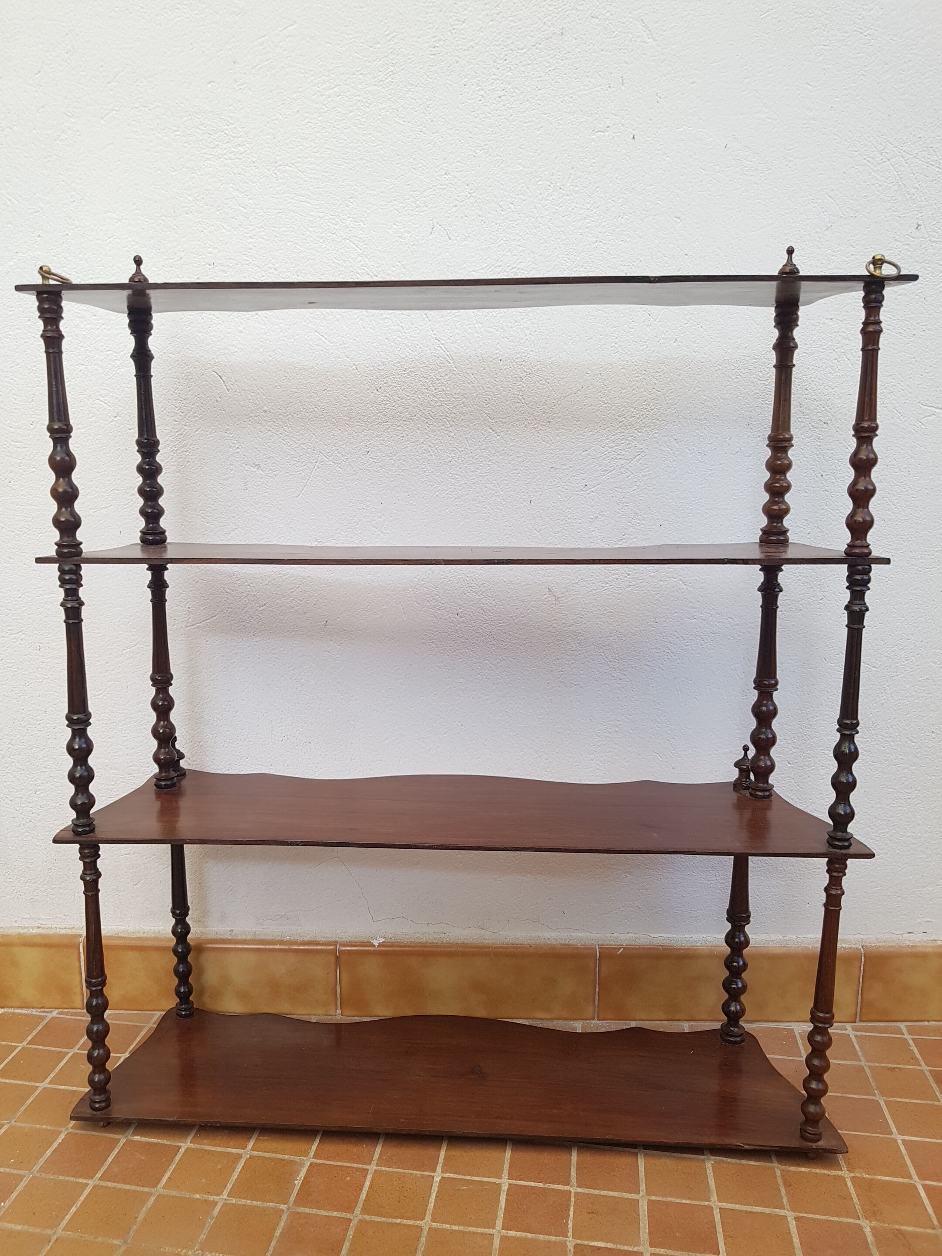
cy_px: 628
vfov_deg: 67.3
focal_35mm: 26
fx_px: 943
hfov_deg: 53.1
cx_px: 471
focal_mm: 4.2
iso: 50
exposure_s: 1/104
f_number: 1.7
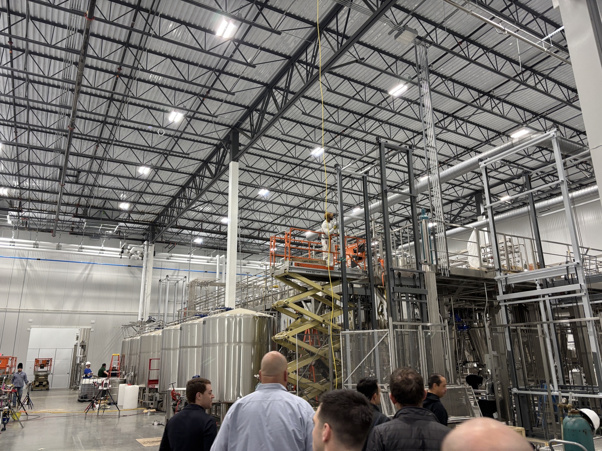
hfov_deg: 67.3
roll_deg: +0.5
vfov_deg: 53.1
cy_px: 226
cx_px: 301
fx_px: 452
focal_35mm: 26
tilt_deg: +16.1
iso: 160
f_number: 1.6
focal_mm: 5.96
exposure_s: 1/60
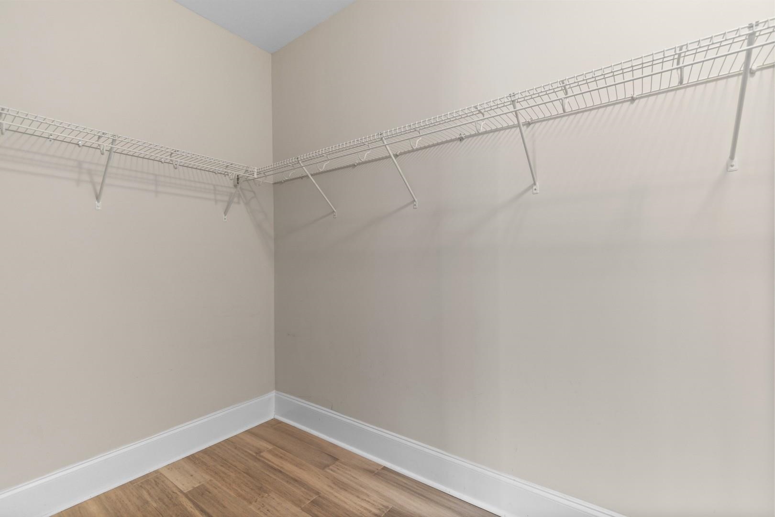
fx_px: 323
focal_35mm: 15
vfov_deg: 77.3
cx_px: 388
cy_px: 258
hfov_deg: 100.4
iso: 100
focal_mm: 10
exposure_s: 1/5
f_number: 4.5
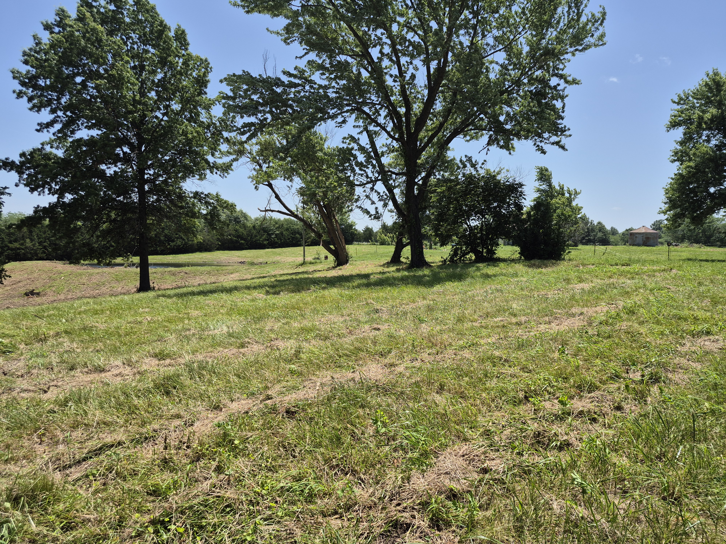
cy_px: 272
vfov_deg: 58.9
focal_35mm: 23
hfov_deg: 73.9
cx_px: 363
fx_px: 482
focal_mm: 5.4
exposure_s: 1/1976
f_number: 1.8
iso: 25
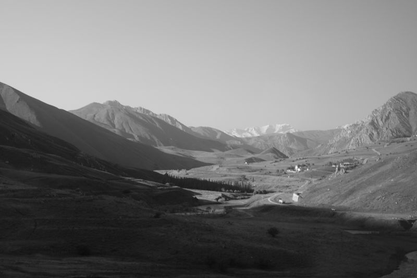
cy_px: 139
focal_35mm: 63
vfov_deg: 21.6
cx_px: 208
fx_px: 730
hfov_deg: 31.9
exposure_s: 1/120
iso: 320
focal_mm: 42
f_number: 4.4
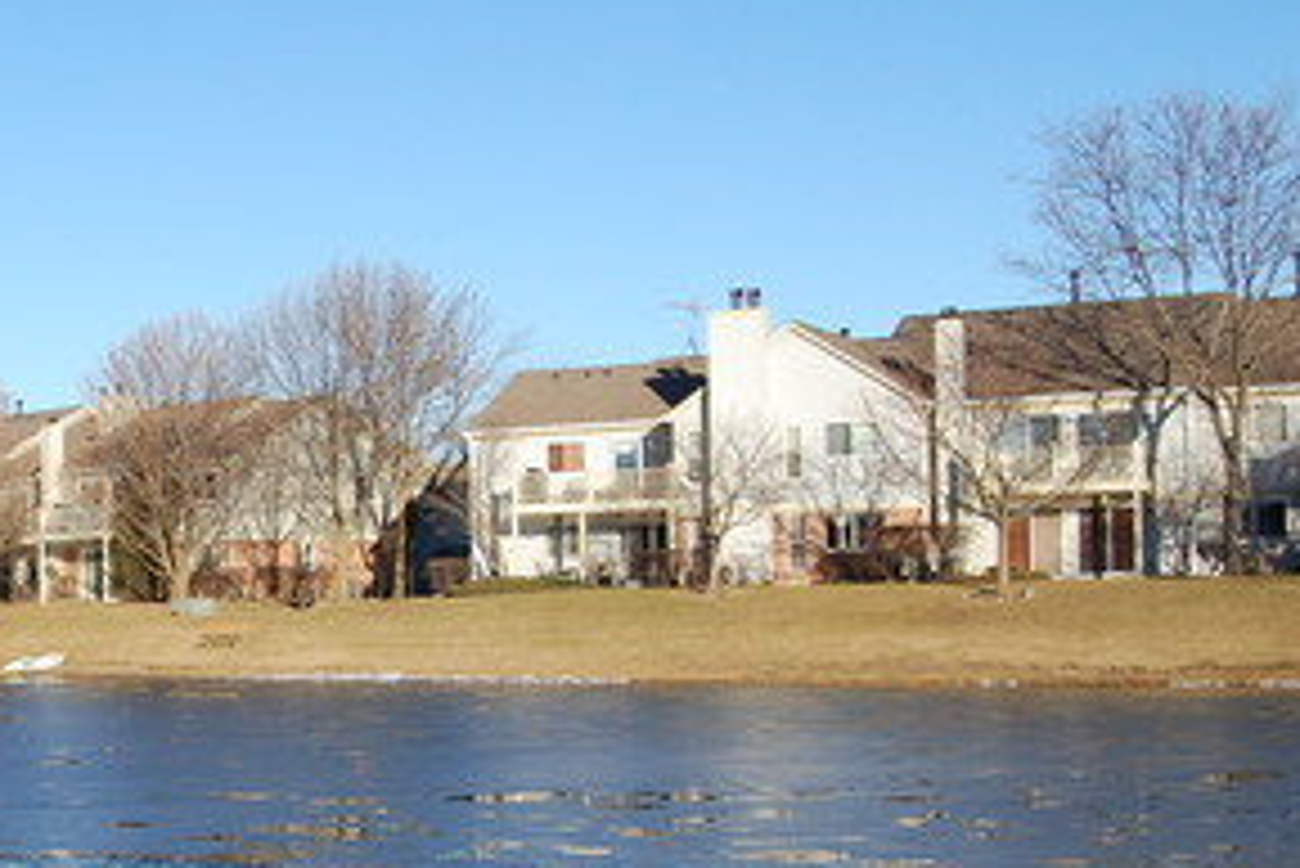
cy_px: 616
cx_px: -45
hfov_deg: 29.4
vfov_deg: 21.4
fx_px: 2280
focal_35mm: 63
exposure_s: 1/320
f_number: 9
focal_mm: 19
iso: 200
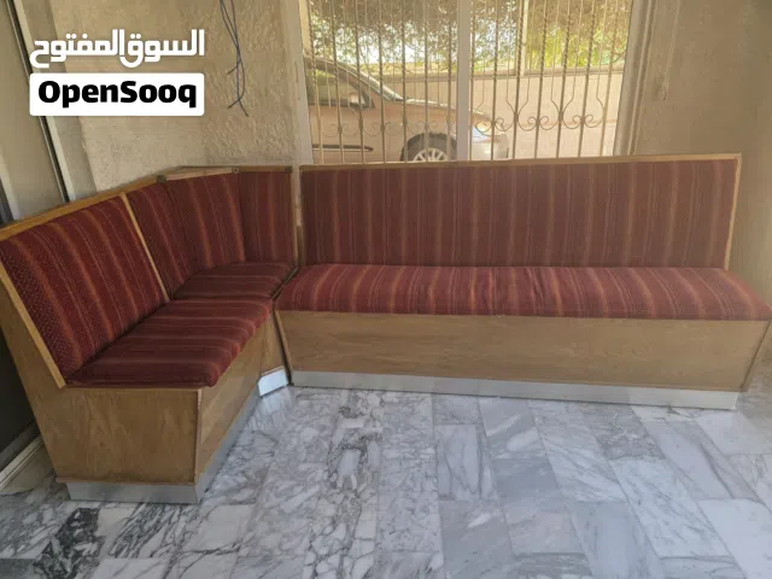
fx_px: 513
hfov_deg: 73.9
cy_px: 290
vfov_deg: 58.9
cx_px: 386
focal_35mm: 23
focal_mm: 6.3
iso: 200
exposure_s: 1/180
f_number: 1.7
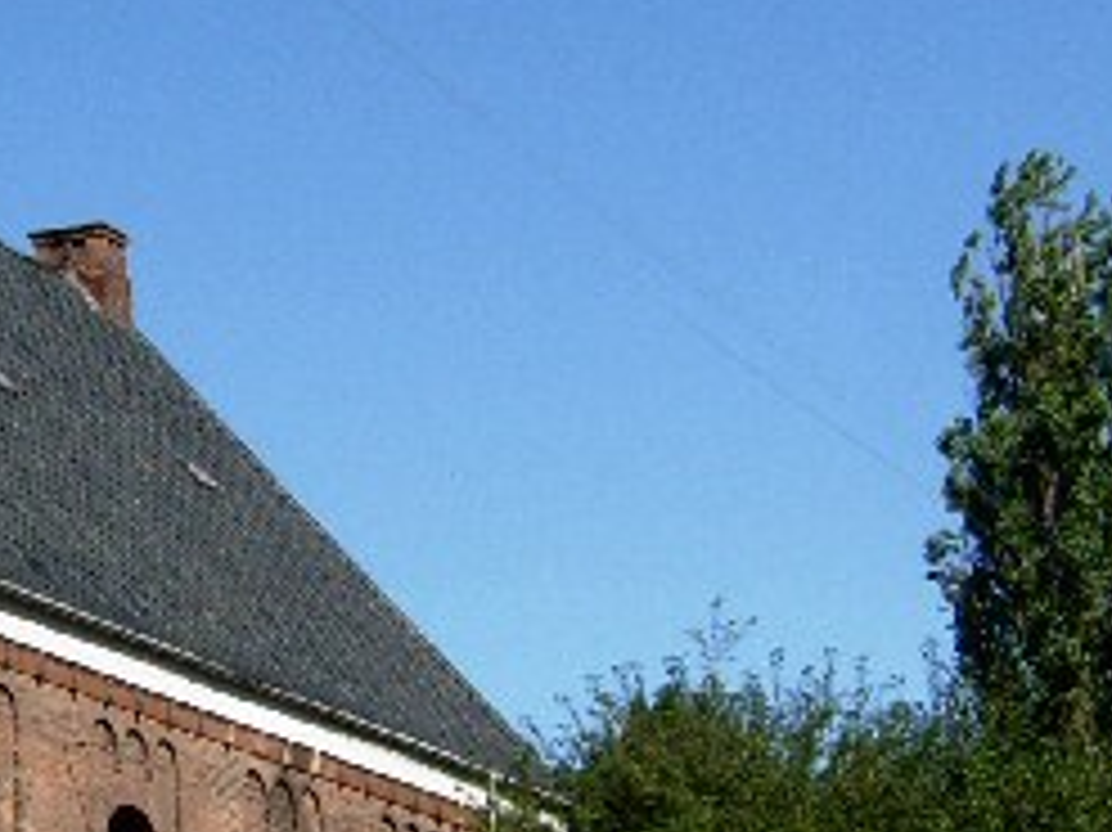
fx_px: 4206
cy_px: 191
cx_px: 99
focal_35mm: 131
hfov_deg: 14.9
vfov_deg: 11.3
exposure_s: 1/304
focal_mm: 7.5
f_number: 6.1
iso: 50
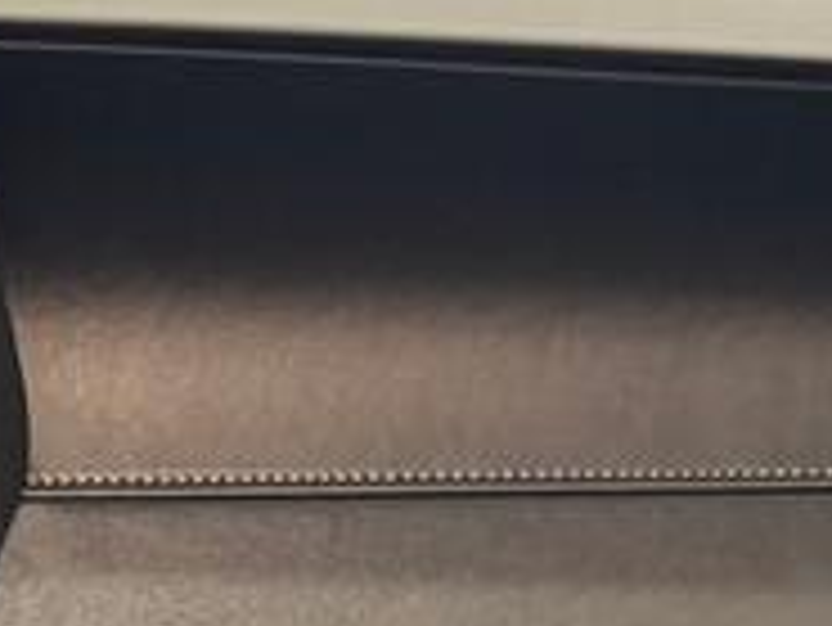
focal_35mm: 166
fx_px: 3992
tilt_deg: -37.2
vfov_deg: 8.3
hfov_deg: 11.2
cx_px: -571
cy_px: 1423
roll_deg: -0.2
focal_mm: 6.76
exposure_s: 1/40
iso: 1000
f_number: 1.78
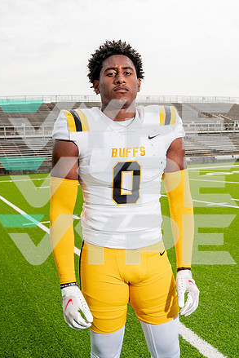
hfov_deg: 33.4
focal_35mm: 40
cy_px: 183
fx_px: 398
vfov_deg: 48.4
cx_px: 117
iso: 100
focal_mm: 39
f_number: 8
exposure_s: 1/250
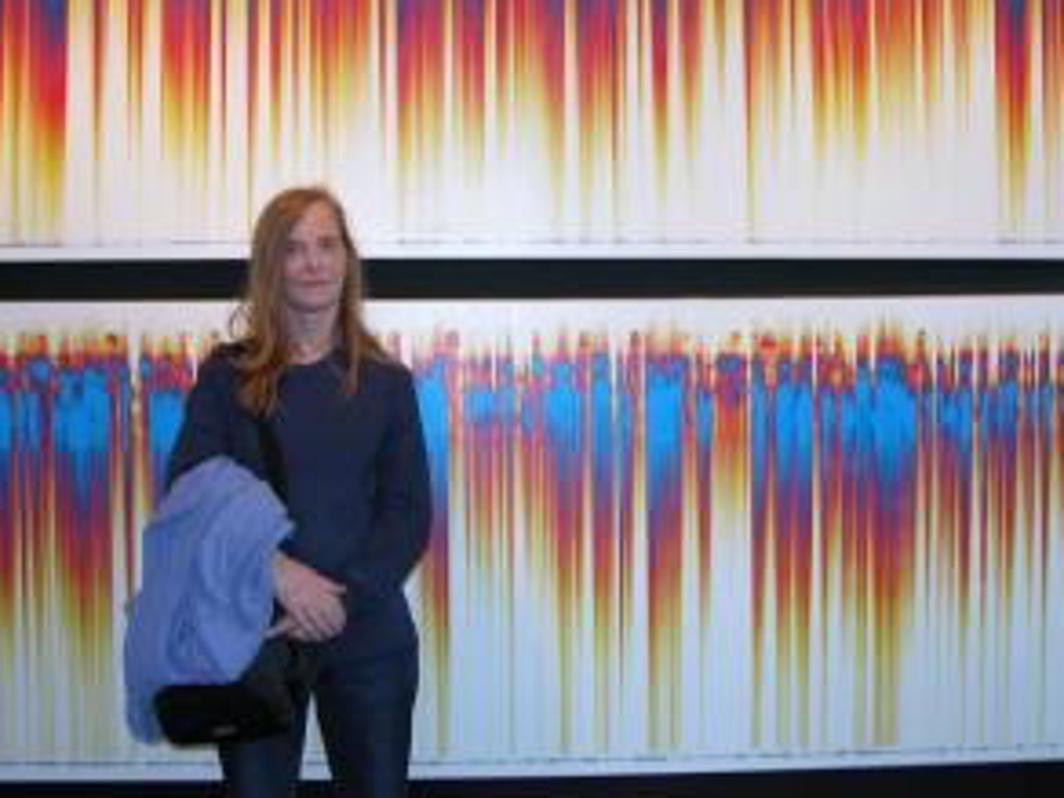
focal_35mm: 48
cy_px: 299
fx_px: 1475
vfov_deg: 30.1
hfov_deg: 39.7
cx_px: 521
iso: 100
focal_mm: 8.9
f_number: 2.8
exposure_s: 1/30
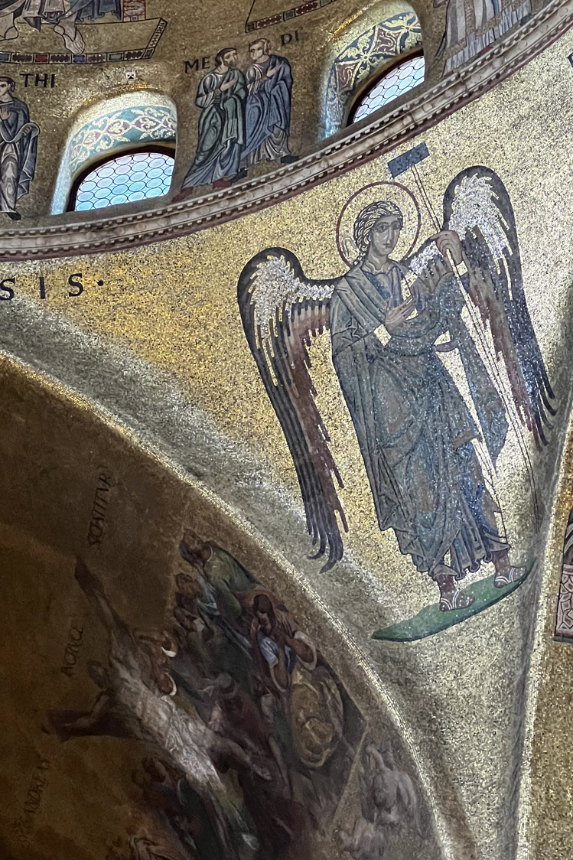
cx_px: 351
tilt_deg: +54.6
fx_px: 2722
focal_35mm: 114
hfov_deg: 12.0
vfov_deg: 17.9
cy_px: 343
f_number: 2.8
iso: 800
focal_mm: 9
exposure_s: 1/50
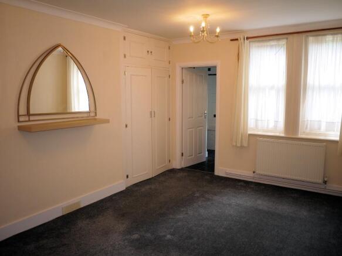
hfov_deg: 63.5
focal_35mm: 28
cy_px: 128
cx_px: 171
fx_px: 277
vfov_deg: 49.7
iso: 160
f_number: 2.5
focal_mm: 14
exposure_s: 1/60
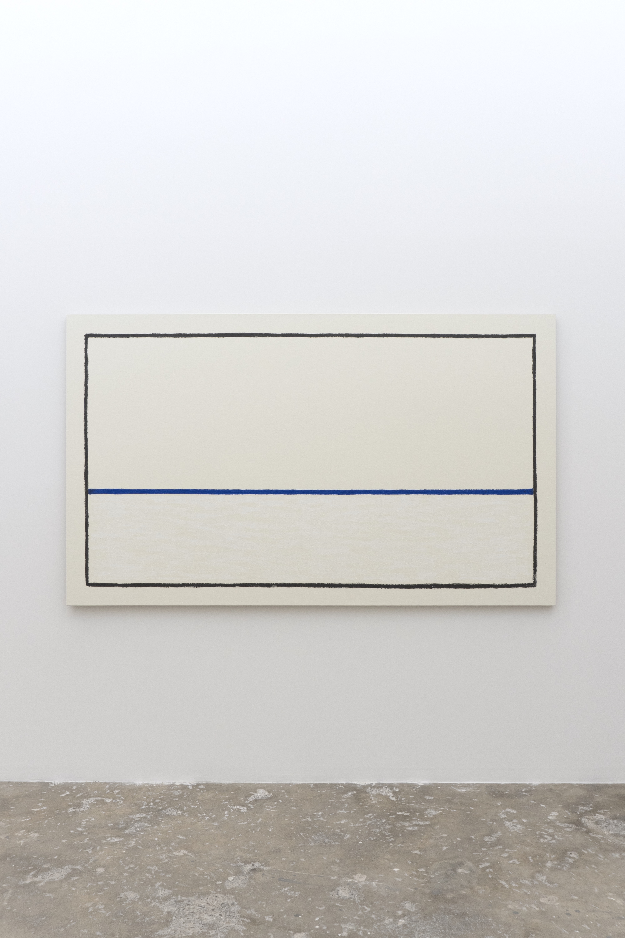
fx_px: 820
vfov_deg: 59.5
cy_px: 469
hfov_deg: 41.7
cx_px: 312
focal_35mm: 32
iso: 320
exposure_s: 1/10
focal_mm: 21
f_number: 10
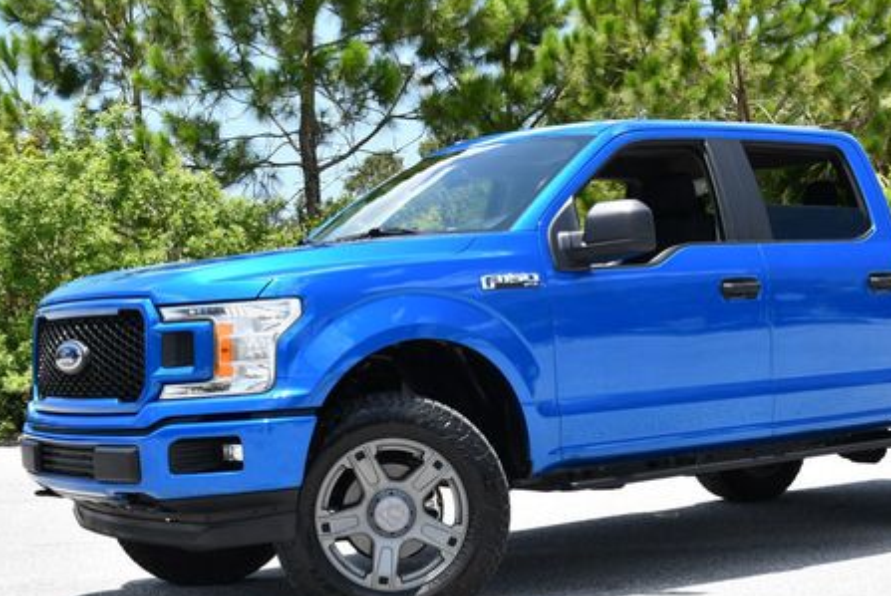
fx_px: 1561
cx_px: 564
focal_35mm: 63
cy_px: 315
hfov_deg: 31.7
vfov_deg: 21.6
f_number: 8
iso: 160
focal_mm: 22
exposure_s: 1/250
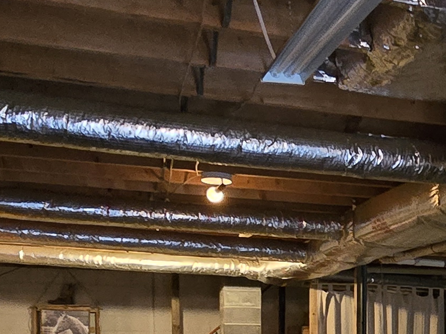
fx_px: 799
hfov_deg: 28.2
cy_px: 382
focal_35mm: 62
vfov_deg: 22.1
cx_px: 497
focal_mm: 2.2
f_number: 2.2
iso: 1250
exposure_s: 1/40
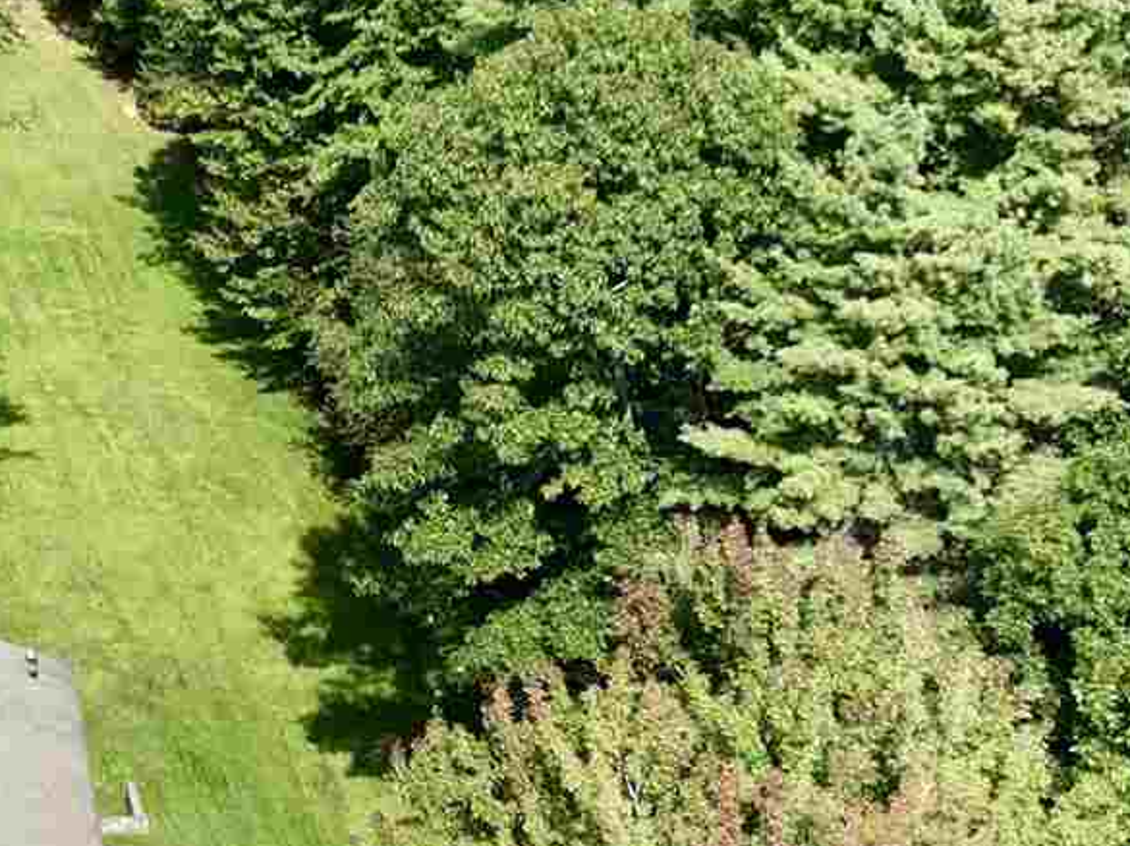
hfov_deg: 15.6
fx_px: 4111
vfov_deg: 11.7
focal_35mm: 126
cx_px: 288
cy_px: 470
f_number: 2.8
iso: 100
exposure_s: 1/1000
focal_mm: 12.29
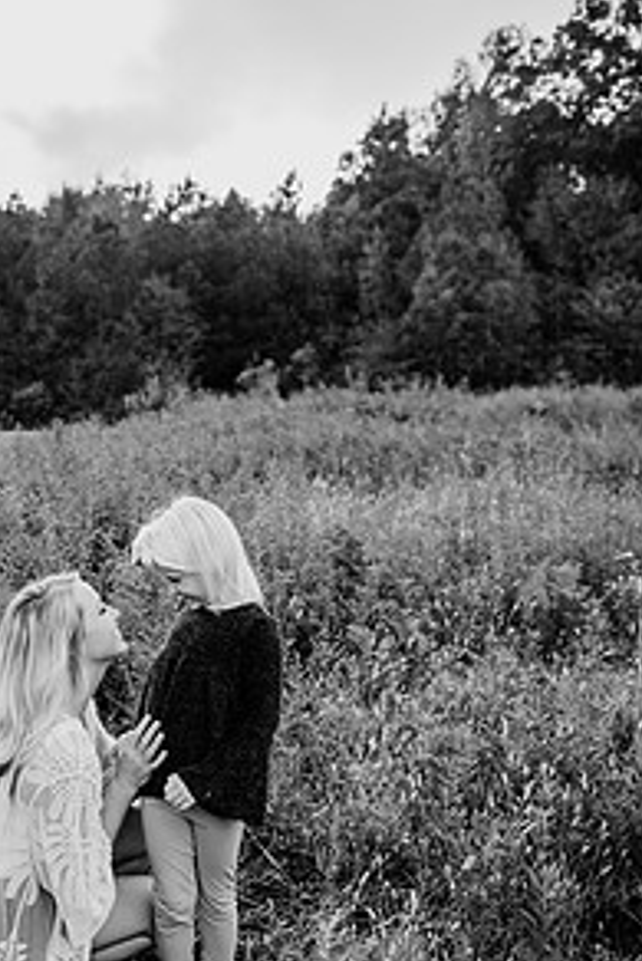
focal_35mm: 37
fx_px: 989
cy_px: 497
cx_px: 151
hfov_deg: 35.1
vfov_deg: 51.9
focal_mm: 24
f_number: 2.5
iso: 250
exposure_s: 1/1250
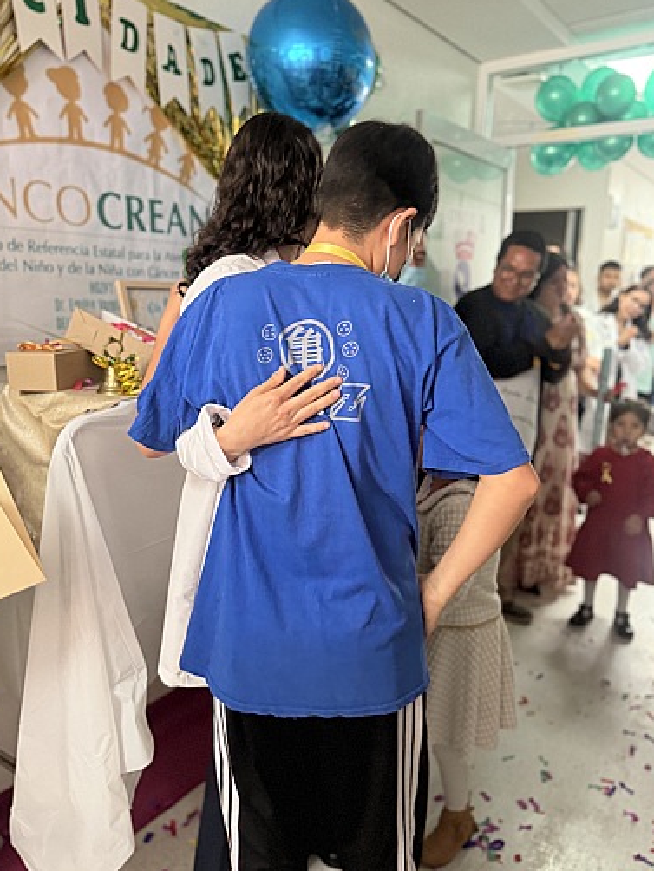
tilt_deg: -12.2
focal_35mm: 26
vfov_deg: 67.2
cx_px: 330
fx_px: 654
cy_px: 462
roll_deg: +0.2
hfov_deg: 53.1
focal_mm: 6.76
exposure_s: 1/60
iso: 800
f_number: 1.78
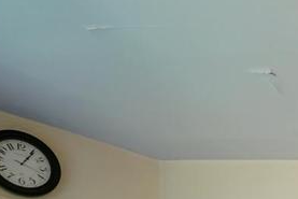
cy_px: 461
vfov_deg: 13.4
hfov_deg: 18.1
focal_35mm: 78
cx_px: 587
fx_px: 646
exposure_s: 1/30
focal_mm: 10
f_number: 2.8
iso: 200
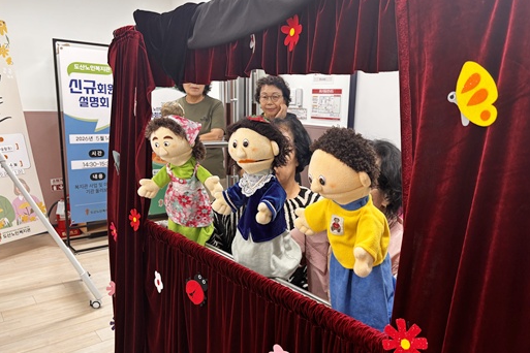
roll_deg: -1.4
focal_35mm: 29
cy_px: 201
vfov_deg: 44.9
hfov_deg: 63.7
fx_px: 427
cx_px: 267
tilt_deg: -14.0
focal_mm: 5.96
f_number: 1.6
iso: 125
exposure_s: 1/60
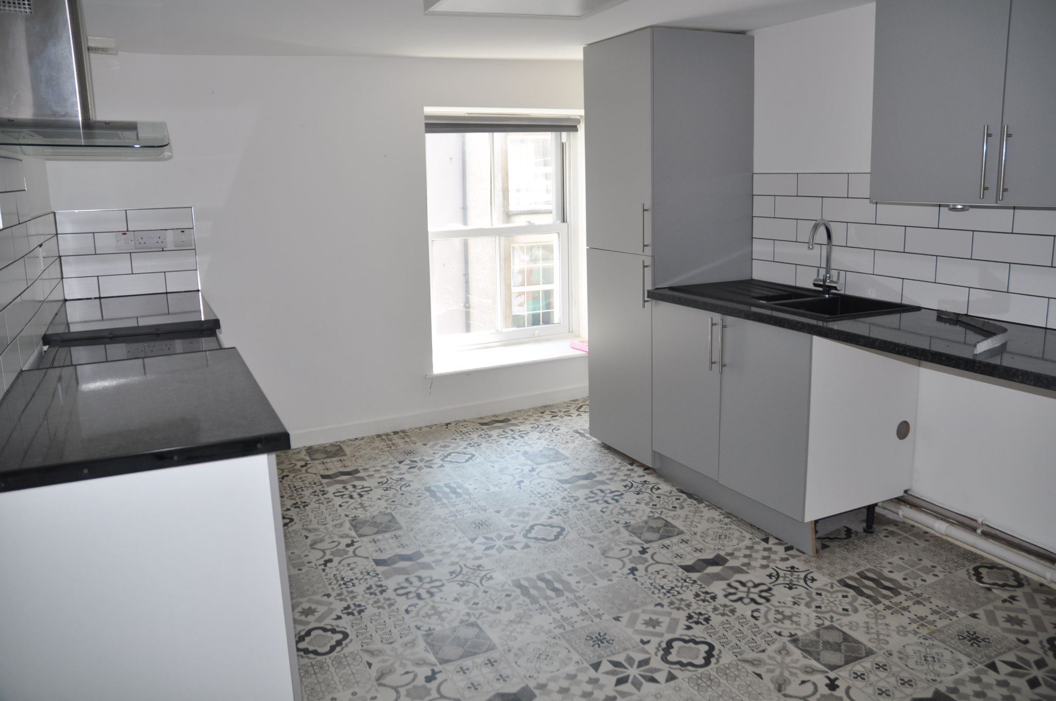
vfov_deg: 47.8
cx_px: 528
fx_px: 791
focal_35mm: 27
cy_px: 350
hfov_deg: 67.4
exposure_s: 1/200
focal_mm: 18
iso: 320
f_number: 3.5
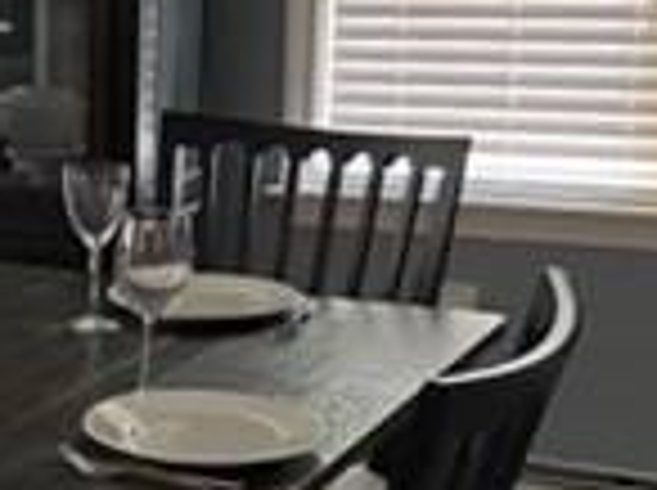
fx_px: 2027
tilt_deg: -14.7
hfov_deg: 17.8
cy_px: 364
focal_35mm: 107
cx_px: -68
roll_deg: +0.7
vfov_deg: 13.7
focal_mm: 5.1
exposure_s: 1/40
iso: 640
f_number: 1.6
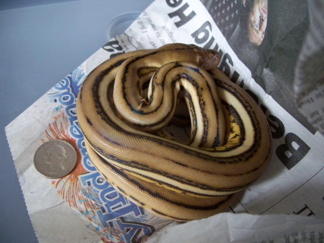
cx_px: 162
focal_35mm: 37
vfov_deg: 38.7
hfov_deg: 50.1
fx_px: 346
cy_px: 122
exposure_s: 1/30
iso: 250
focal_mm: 7.8
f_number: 2.8
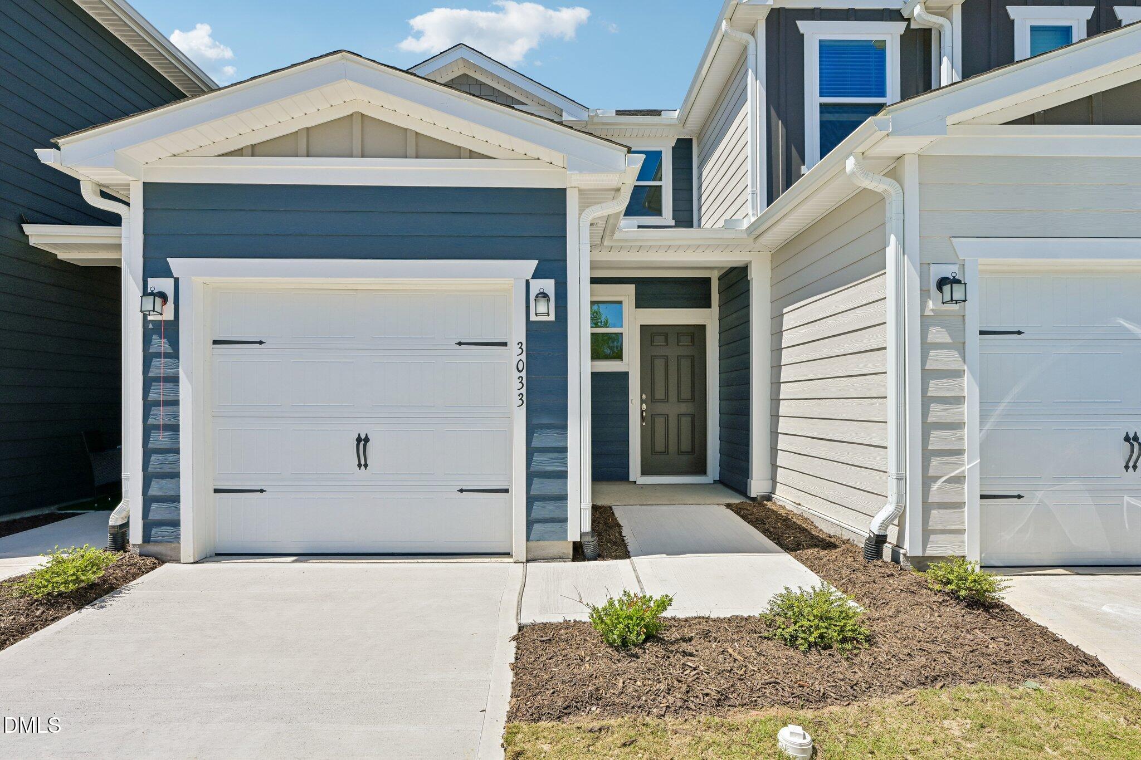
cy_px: 380
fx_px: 602
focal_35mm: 19
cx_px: 570
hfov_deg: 86.9
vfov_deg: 64.5
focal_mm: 19
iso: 100
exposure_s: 1/640
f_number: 8
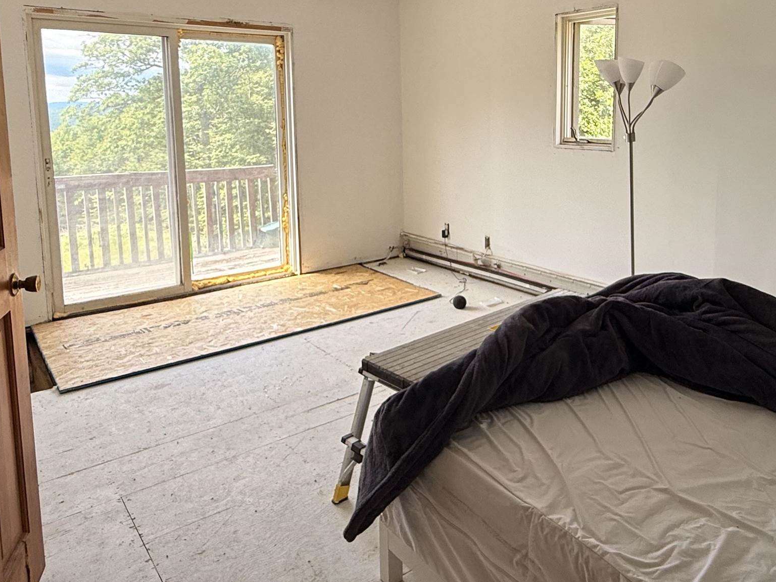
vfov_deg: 48.7
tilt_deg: -6.0
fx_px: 628
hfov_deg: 63.0
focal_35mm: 28
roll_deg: +0.4
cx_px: 456
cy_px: 185
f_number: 2.2
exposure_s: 1/204
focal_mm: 2.22
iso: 50
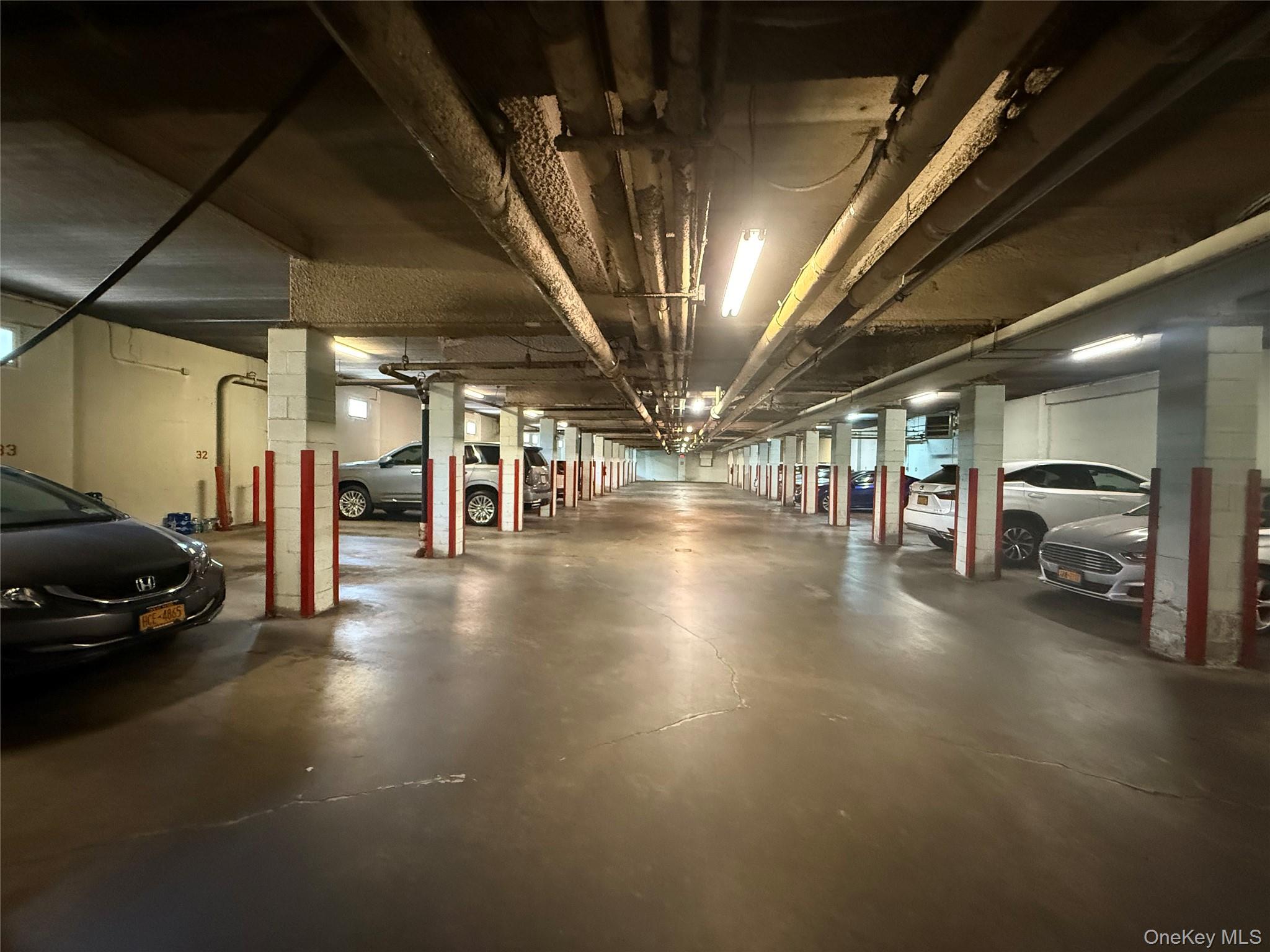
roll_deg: -2.0
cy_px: 476
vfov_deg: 85.7
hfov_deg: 102.1
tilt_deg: -1.2
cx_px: 635
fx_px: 514
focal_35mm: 14
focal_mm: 2.22
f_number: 2.2
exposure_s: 1/40
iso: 1000
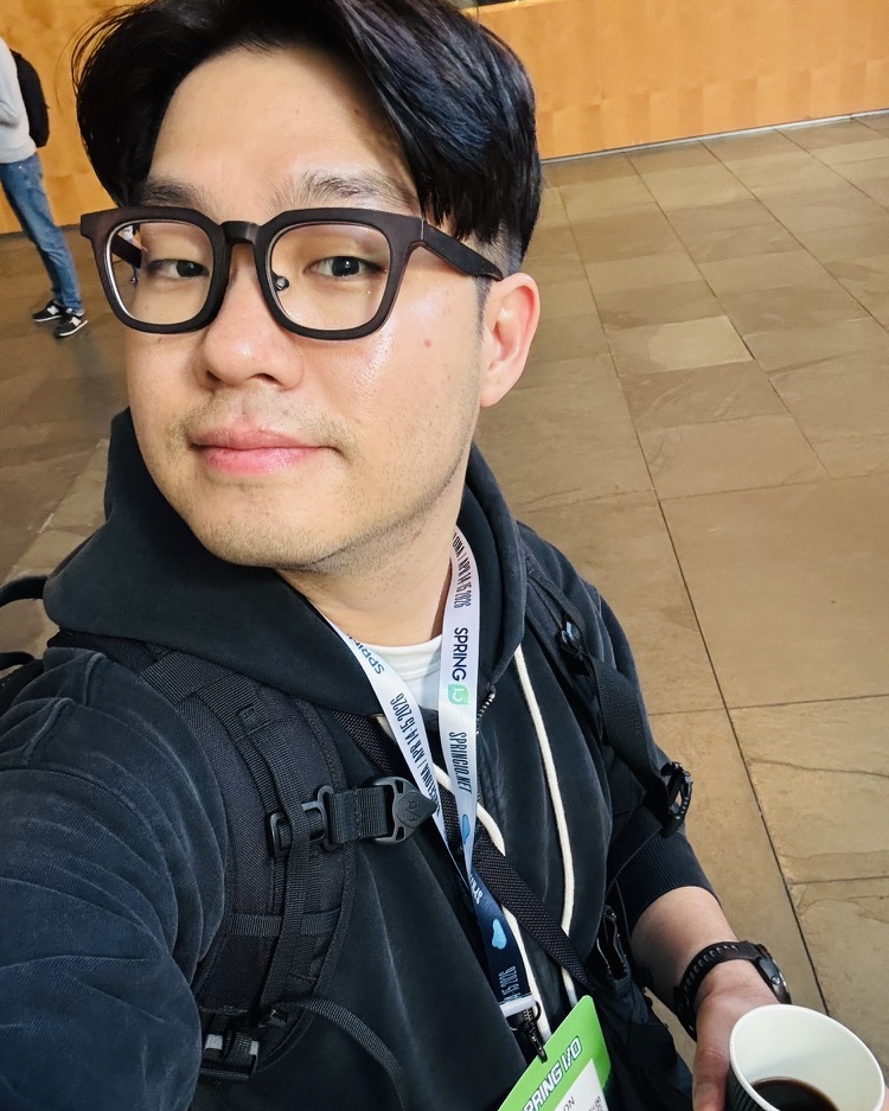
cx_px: 435
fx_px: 1052
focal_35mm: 32
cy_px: 596
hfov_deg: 45.8
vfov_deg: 55.6
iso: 320
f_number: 1.9
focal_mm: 2.69
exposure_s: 1/33
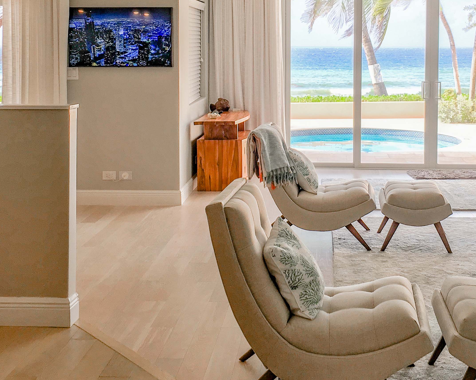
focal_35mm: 52
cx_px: 306
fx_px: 733
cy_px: 81
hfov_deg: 35.7
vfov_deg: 28.6
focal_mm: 4.15
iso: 25
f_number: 2.2
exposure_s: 1/150
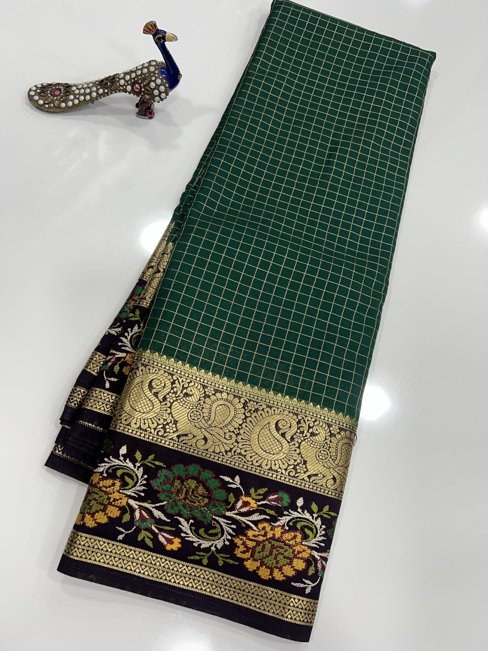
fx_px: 489
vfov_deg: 67.3
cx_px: 244
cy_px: 326
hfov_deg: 53.1
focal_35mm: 26
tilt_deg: -68.7
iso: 50
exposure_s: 1/100
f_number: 1.5
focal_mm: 5.7
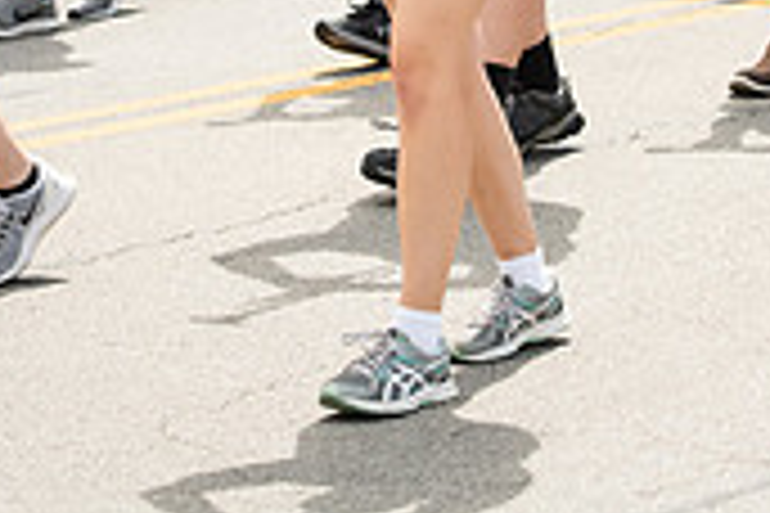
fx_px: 5090
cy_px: -344
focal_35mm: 238
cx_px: 450
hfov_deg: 8.6
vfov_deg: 5.7
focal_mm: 70
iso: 250
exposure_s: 1/640
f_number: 5.6
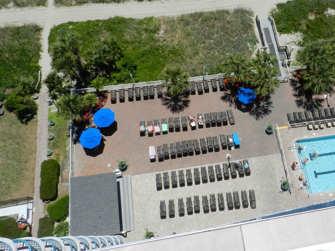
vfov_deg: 41.4
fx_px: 329
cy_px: 88
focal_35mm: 34
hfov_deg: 52.7
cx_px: 228
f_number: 5
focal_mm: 4
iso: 160
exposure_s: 1/1000
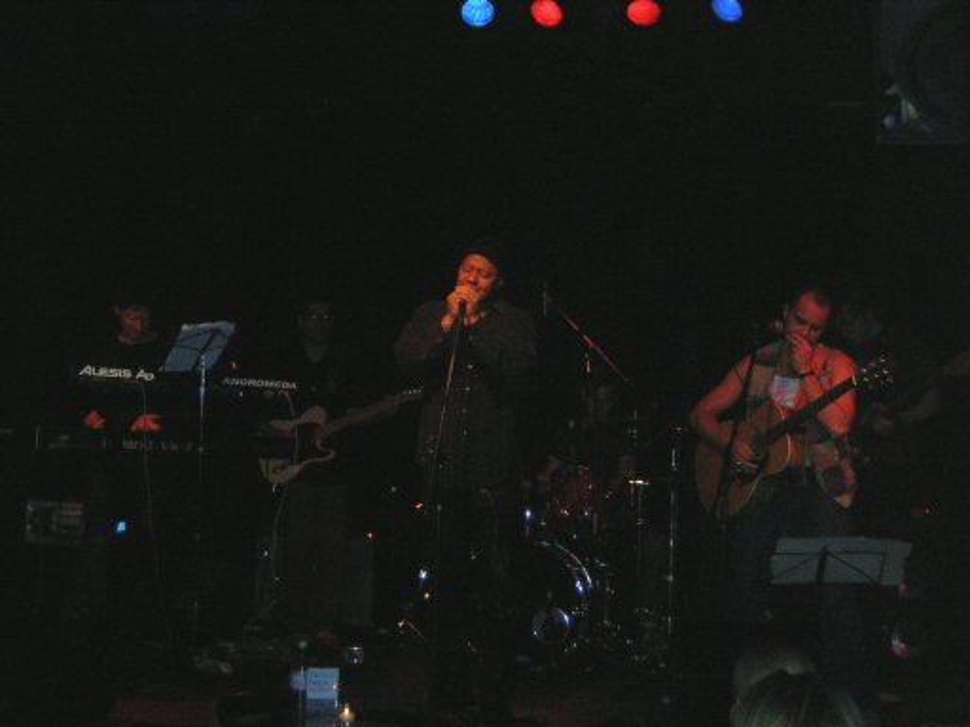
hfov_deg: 25.3
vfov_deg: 19.1
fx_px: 2158
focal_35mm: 77
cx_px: 485
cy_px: 364
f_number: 3.9
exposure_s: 1/60.1
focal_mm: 10.1
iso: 200
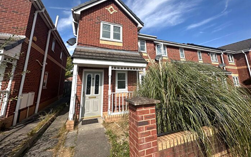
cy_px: 62
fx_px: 103
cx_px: 126
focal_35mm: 15
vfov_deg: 73.9
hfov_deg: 101.5
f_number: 2.2
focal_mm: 2.22
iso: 50
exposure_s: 1/2500
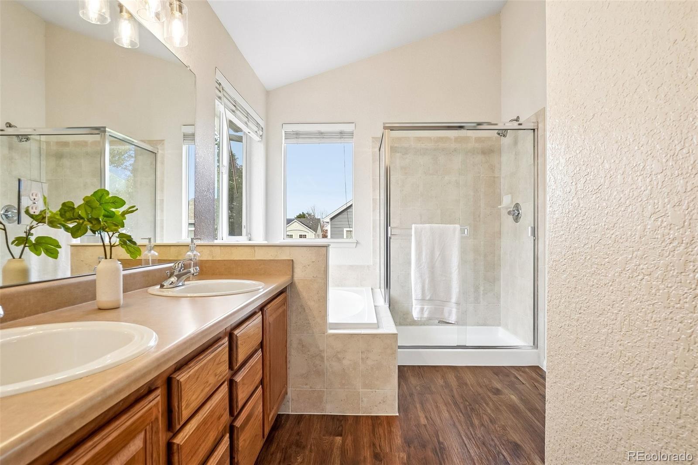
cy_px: 232
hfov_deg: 90.0
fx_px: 349
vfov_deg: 67.4
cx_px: 349
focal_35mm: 18
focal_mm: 12
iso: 200
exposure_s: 1/30
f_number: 8
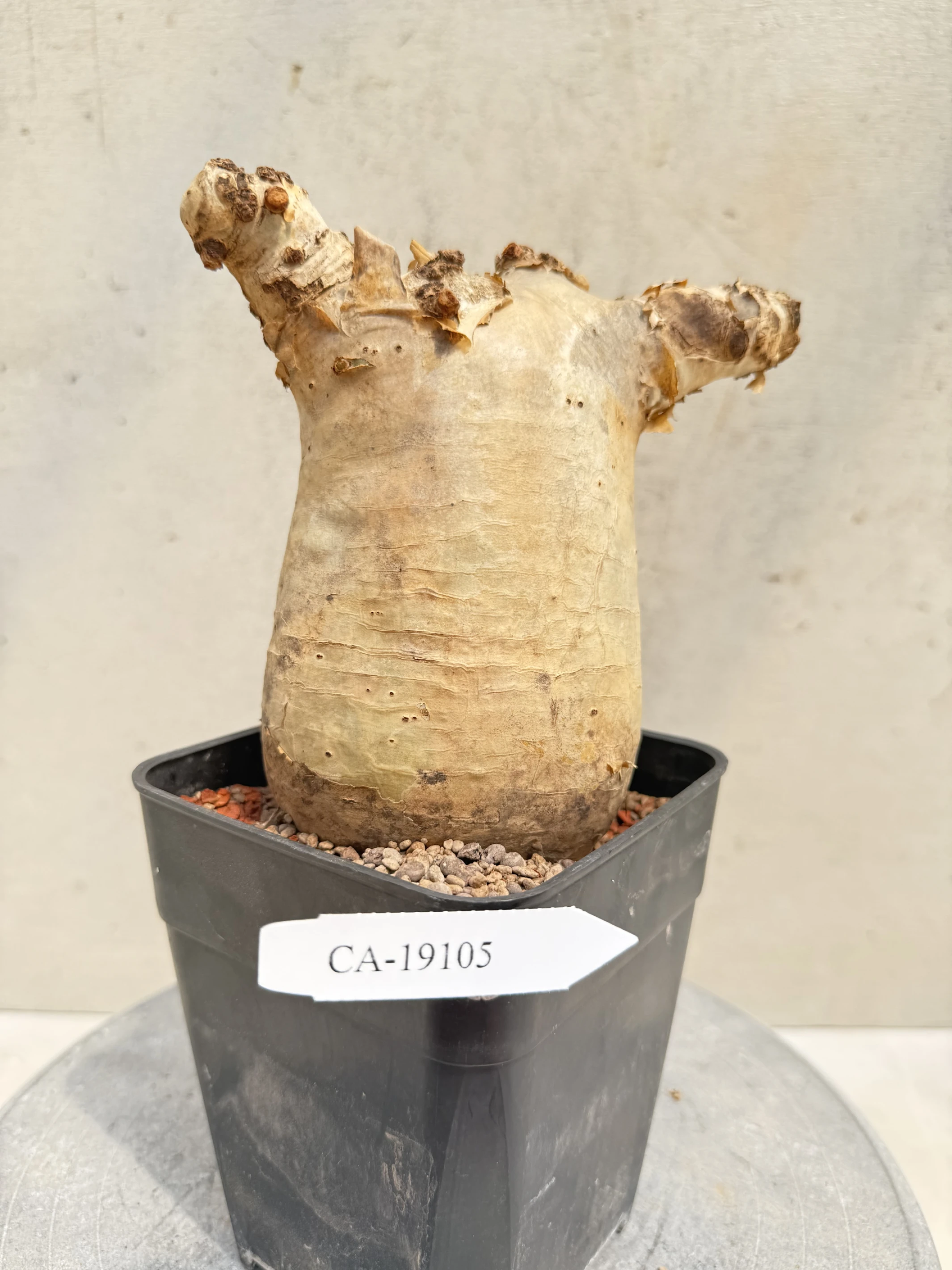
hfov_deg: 56.8
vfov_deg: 71.6
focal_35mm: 24
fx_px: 880
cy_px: 635
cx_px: 476
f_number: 1.78
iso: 80
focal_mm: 6.76
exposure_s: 1/351
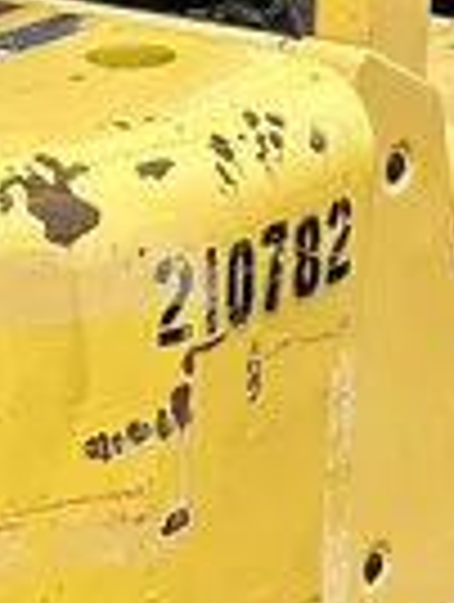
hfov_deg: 10.4
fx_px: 2475
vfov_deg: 13.8
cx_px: 81
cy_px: 128
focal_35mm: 142
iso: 50
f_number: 1.5
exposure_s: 1/1901
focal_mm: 5.7
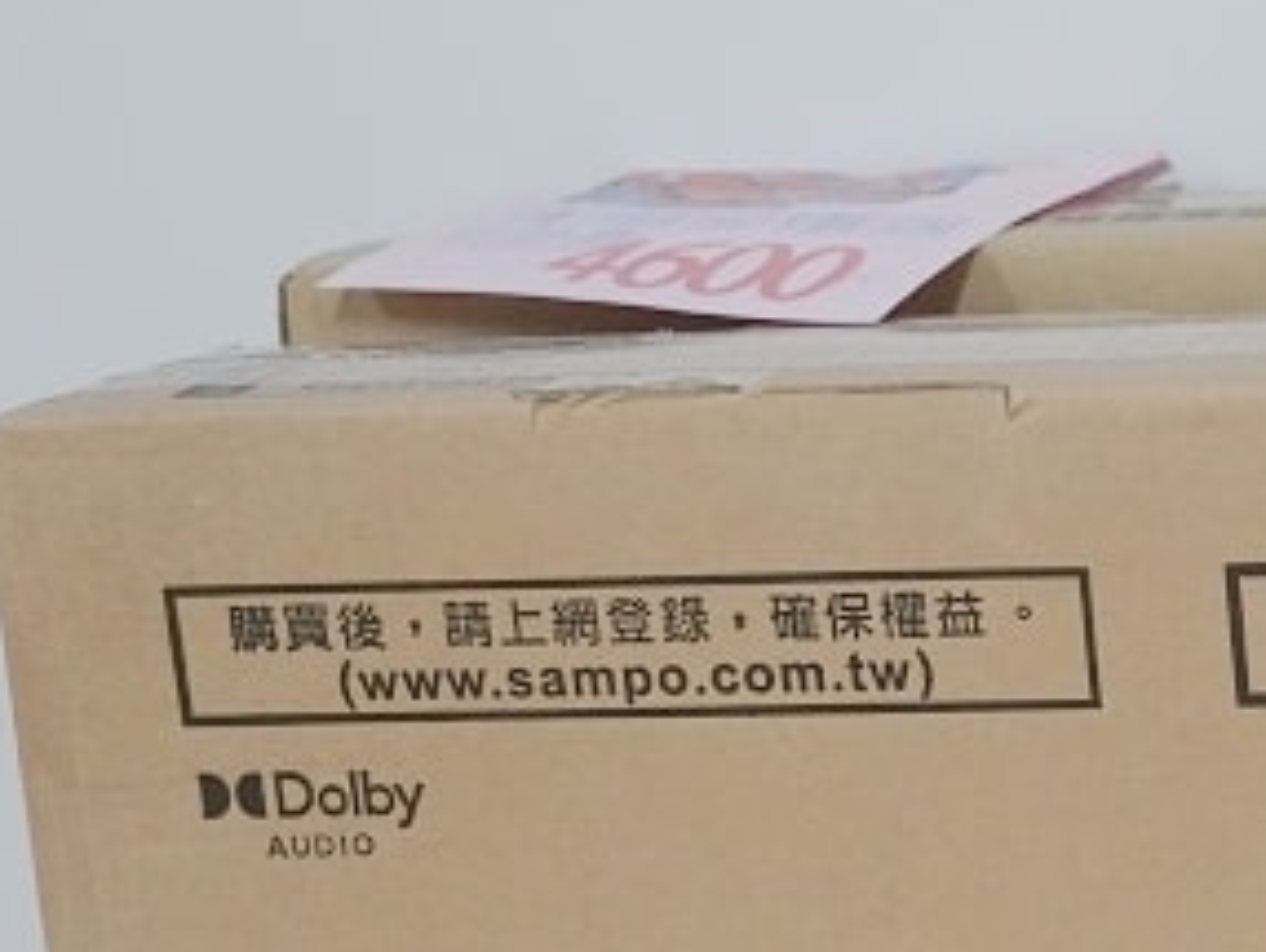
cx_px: 2072
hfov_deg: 13.7
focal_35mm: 133
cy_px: 965
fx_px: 4868
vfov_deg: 11.1
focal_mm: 33
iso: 4000
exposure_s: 1/160
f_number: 2.8
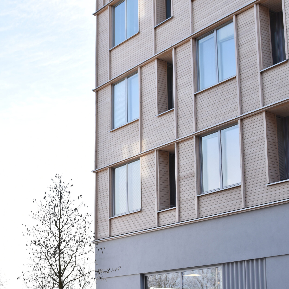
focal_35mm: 68
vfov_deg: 25.4
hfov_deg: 25.5
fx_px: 639
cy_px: 192
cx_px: 145
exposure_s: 1/160
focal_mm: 35
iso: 160
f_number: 6.3
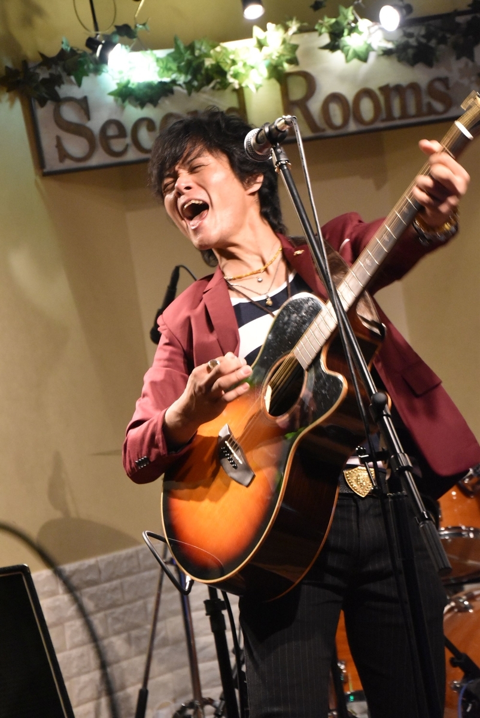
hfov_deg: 13.1
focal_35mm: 105
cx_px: 240
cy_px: 359
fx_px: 2096
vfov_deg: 19.4
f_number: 5.3
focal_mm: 70
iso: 4500
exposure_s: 1/60
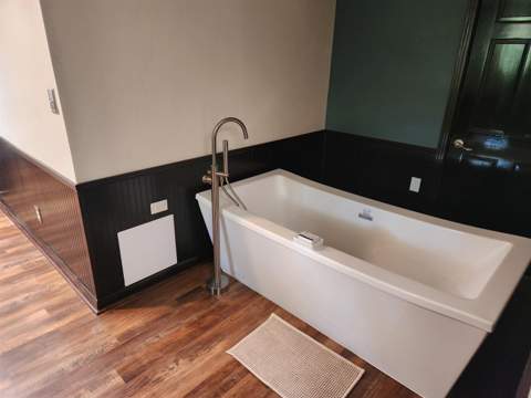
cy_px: 199
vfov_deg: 58.9
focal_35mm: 23
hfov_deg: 73.9
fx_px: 353
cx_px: 266
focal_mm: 5.4
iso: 800
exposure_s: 1/120
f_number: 1.8
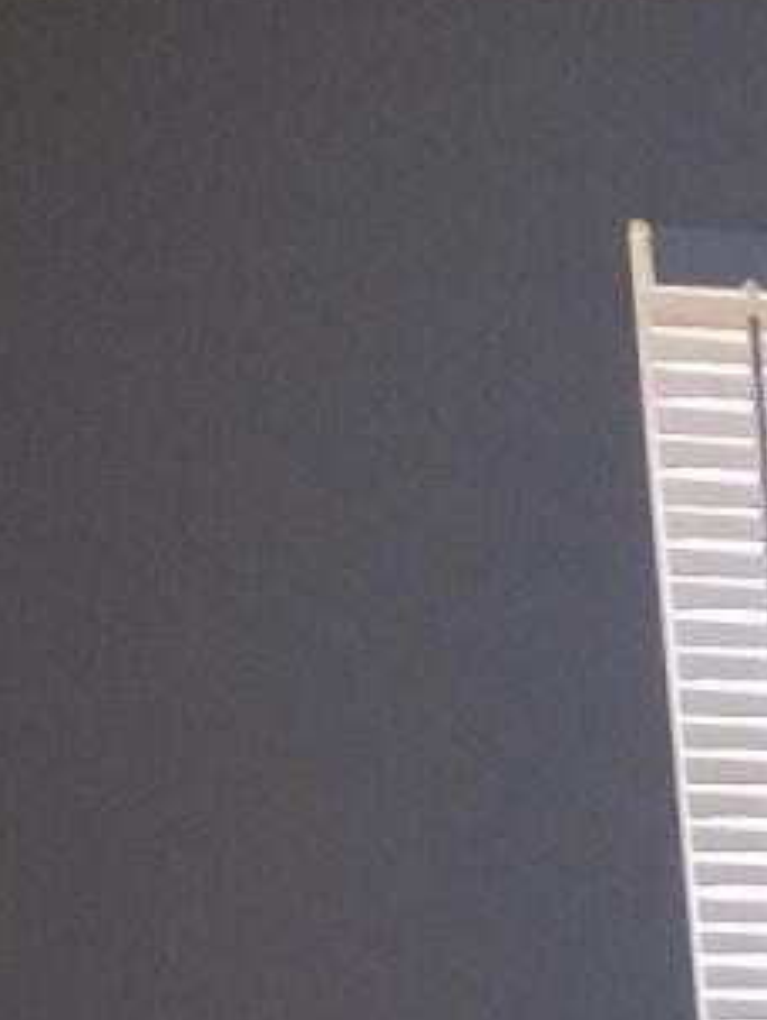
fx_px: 5248
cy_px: 2562
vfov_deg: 9.6
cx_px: 2274
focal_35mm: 178
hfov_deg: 7.4
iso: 221
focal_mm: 4.71
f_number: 1.7
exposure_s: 1/60
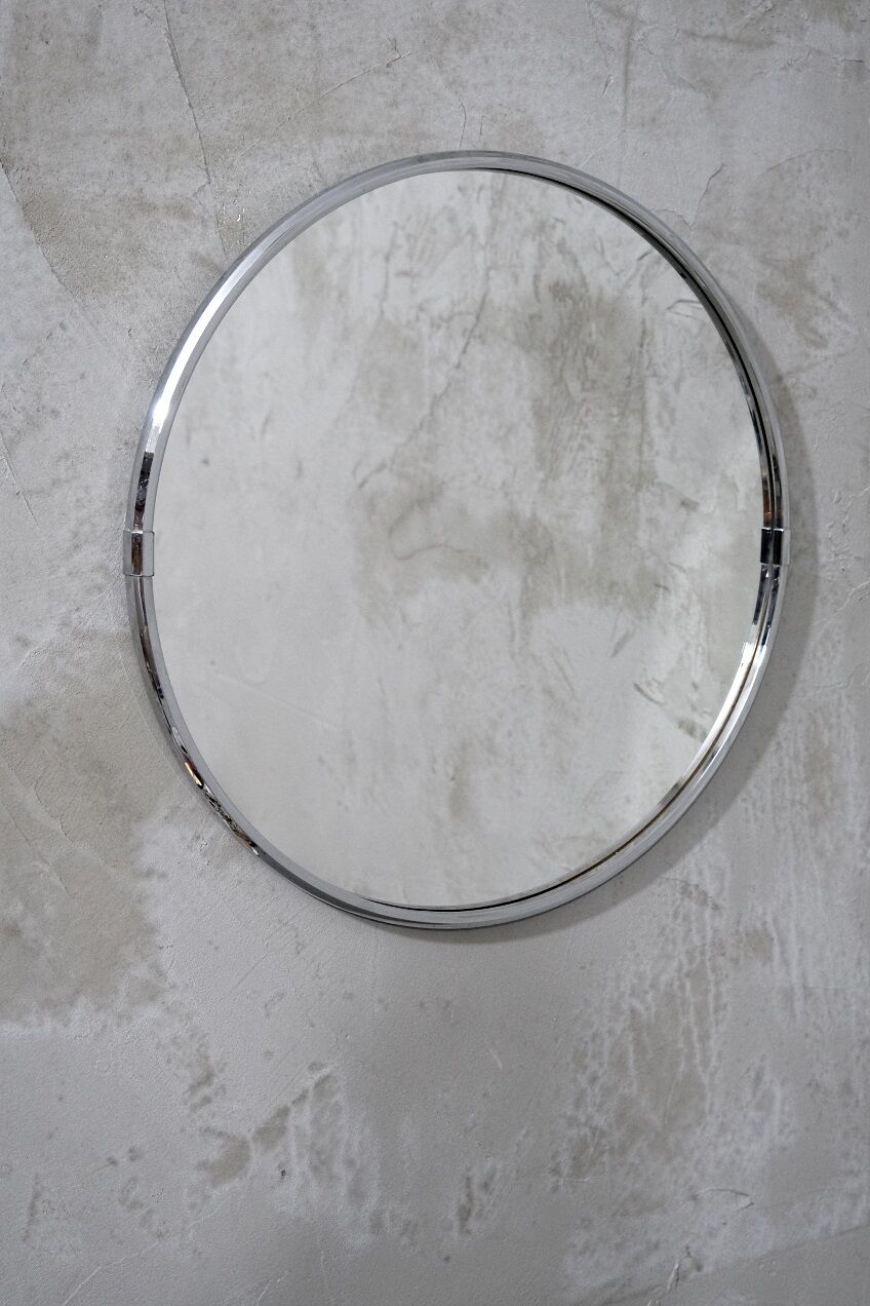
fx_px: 1667
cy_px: 653
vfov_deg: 42.7
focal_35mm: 46
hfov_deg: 29.2
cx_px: 435
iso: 2500
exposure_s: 1/45
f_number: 4
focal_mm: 30.8
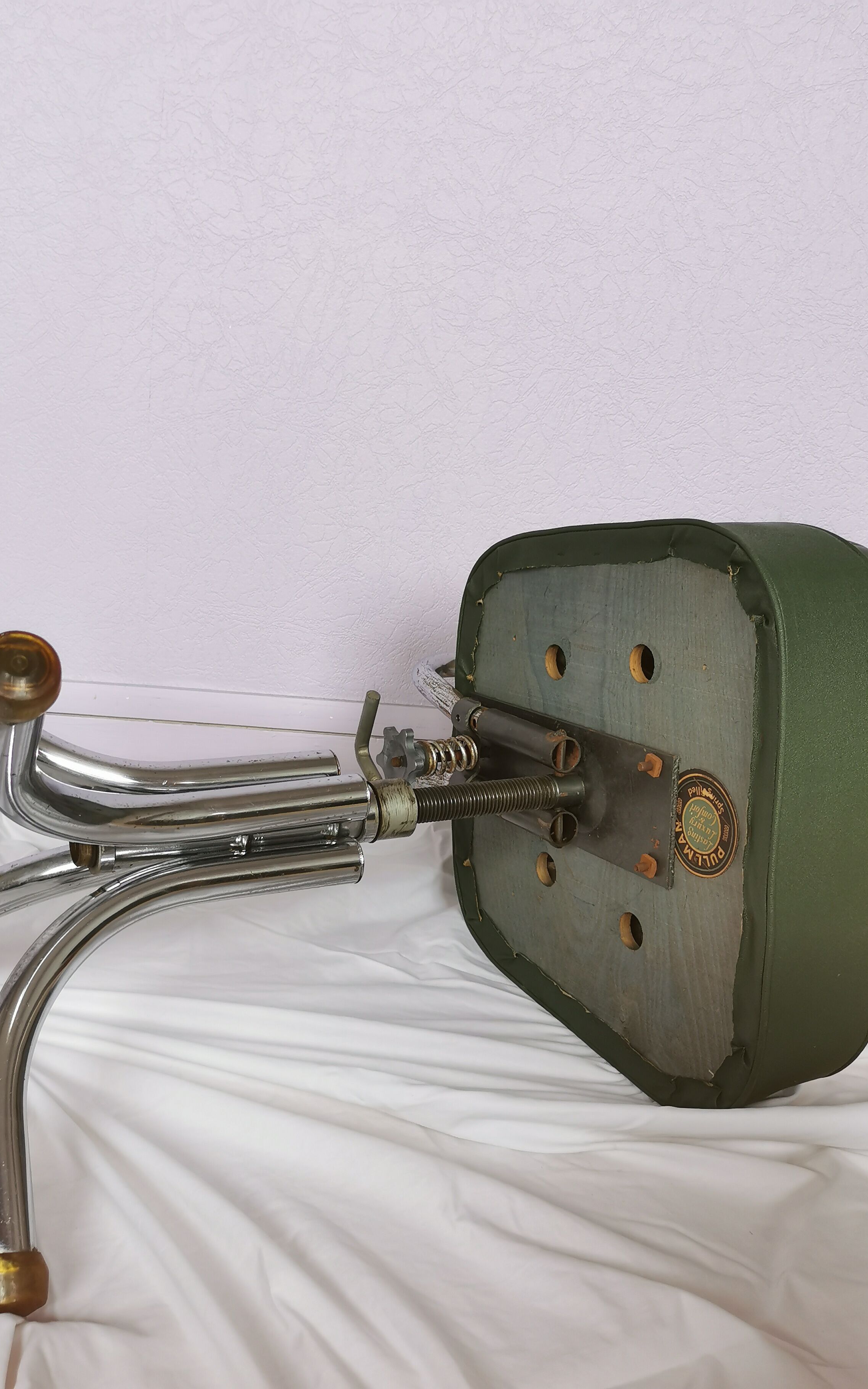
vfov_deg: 55.3
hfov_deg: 36.2
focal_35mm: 35
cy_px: 694
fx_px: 1325
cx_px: 351
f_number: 1.8
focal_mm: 5.58
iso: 100
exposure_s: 1/50
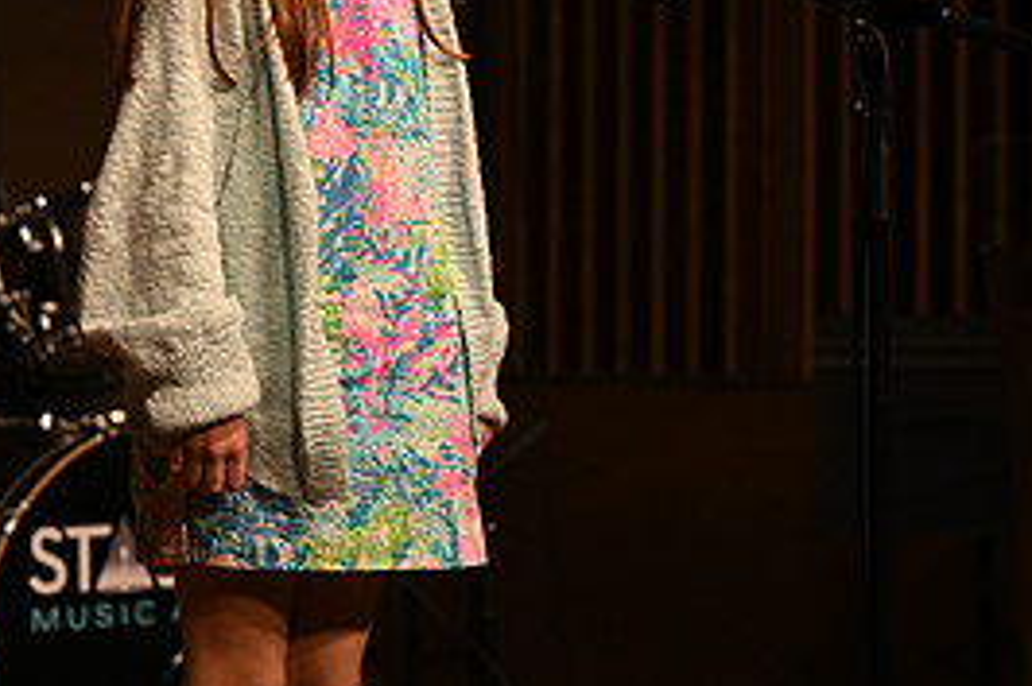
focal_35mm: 166
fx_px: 4756
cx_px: 512
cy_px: -2
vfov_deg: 8.2
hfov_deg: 12.4
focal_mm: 76
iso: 640
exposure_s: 1/320
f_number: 2.8
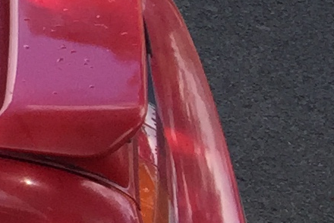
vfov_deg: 6.1
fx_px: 2077
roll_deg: -1.5
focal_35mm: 224
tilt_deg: -23.9
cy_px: 196
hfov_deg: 7.3
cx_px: -892
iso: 32
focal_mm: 4.15
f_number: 2.2
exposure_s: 1/608
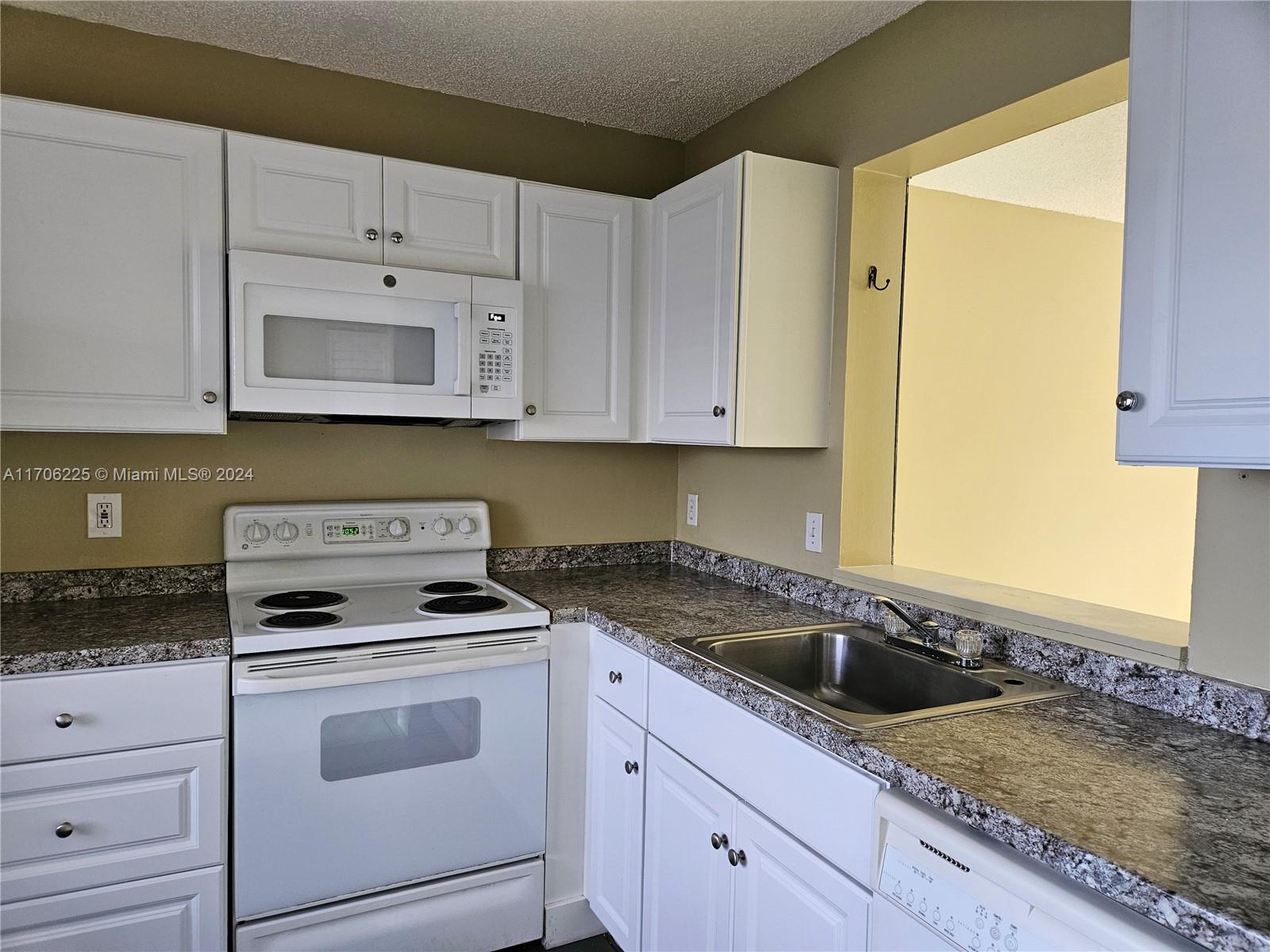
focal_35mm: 23
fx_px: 844
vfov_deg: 58.9
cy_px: 476
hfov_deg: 73.9
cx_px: 635
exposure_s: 1/120
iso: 320
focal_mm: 5.4
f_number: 1.8
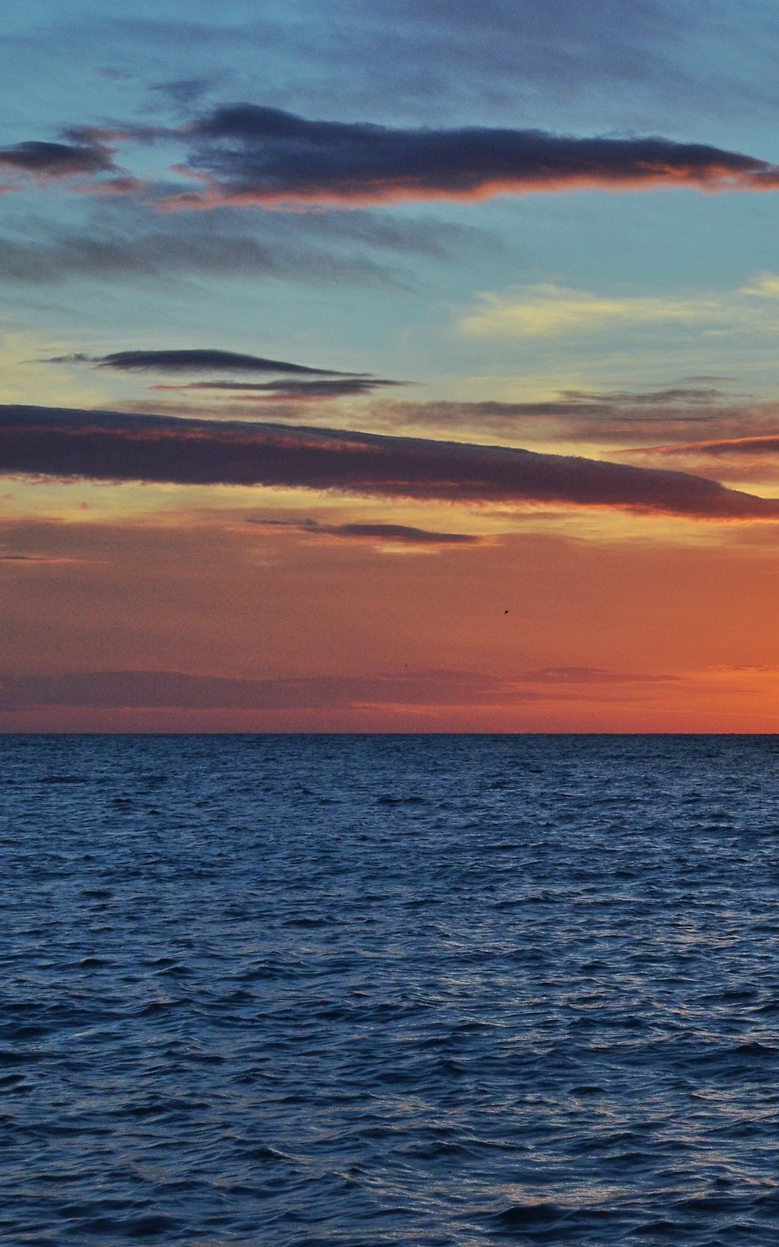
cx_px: 955
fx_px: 3430
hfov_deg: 12.6
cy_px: 641
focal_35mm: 101
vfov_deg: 20.6
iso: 800
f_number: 7.1
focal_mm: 42
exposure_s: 1/1000
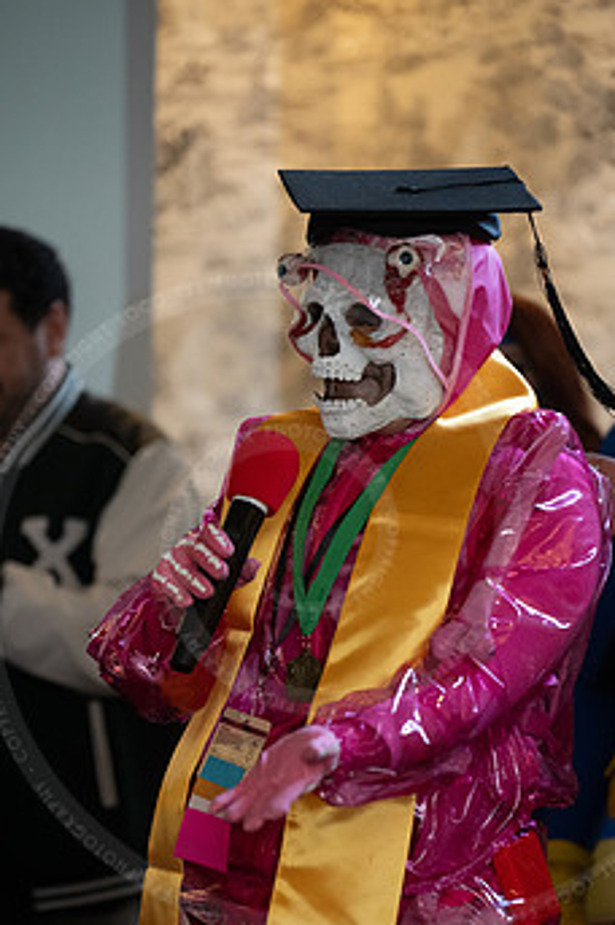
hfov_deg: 7.0
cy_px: 601
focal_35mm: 197
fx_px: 5058
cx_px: 334
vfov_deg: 10.4
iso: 3600
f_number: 2.8
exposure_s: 1/250
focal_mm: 150
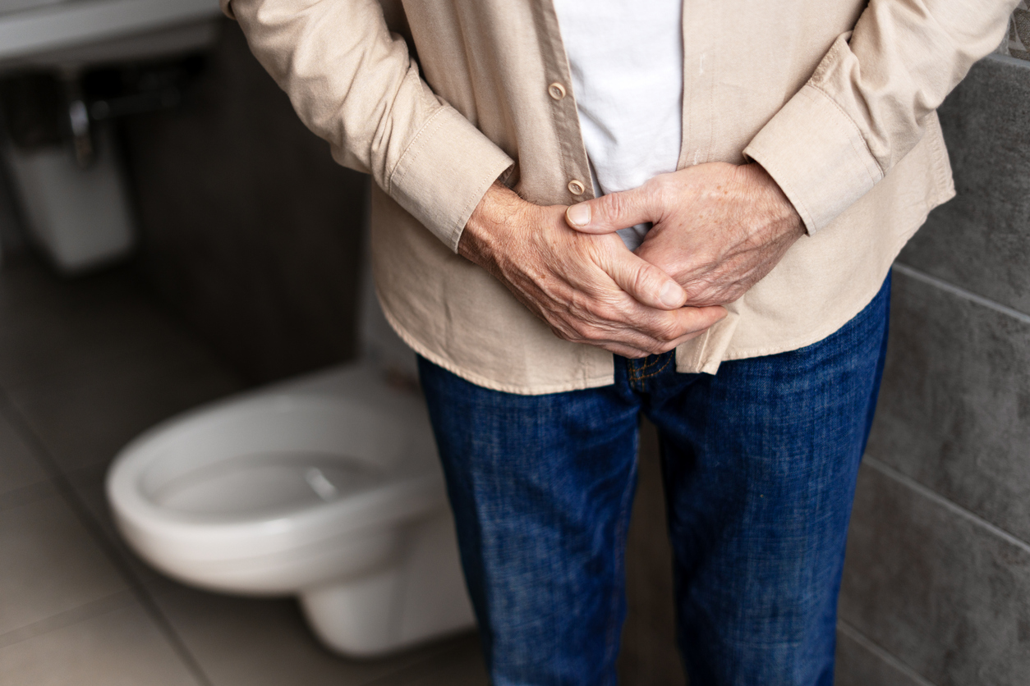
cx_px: 515
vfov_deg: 27.0
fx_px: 1430
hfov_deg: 39.6
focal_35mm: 50
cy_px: 343
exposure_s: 1/800
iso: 160
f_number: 2
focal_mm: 50
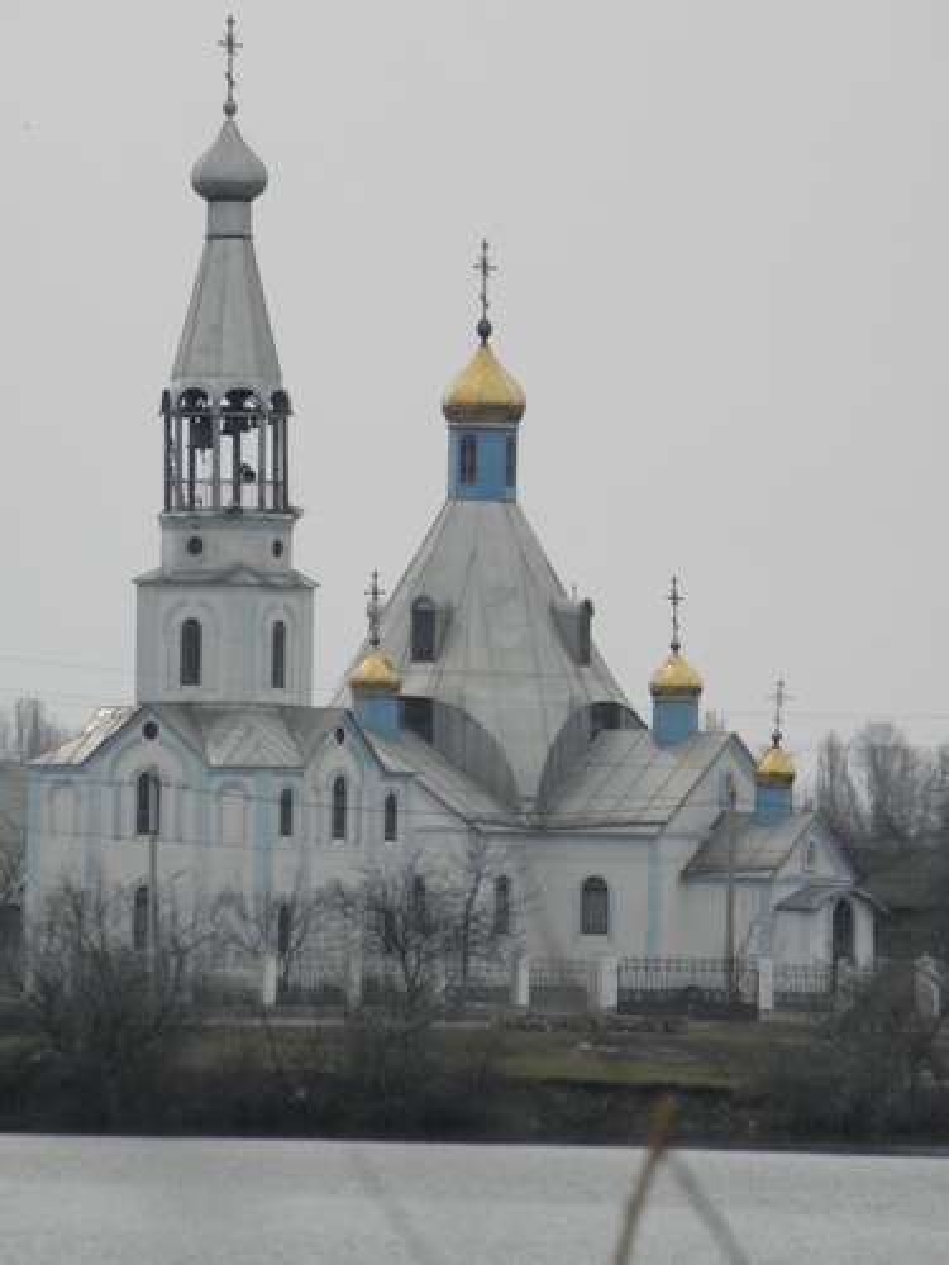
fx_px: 13013
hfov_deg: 4.2
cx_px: 474
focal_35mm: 356
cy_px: 632
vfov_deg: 5.6
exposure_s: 1/200
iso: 200
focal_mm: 63.7
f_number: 10.8
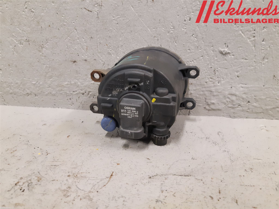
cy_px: 104
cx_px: 140
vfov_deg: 53.1
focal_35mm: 26
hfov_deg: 67.3
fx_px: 210
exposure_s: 1/50
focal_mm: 3.93
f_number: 1.7
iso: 250
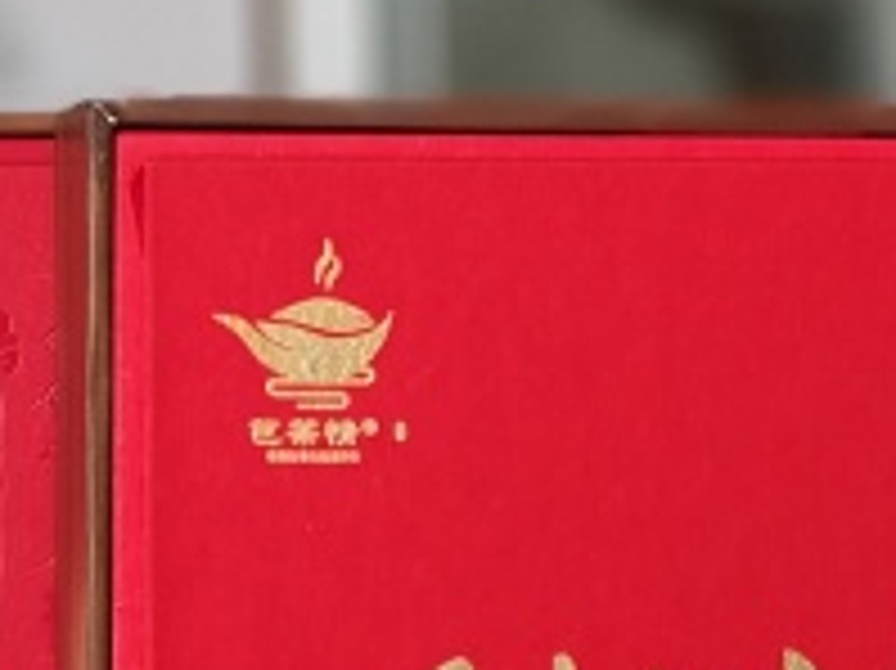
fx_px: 4889
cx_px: 446
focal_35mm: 189
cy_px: 571
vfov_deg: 7.8
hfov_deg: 10.5
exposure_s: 1/95
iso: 320
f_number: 4.5
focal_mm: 7.08
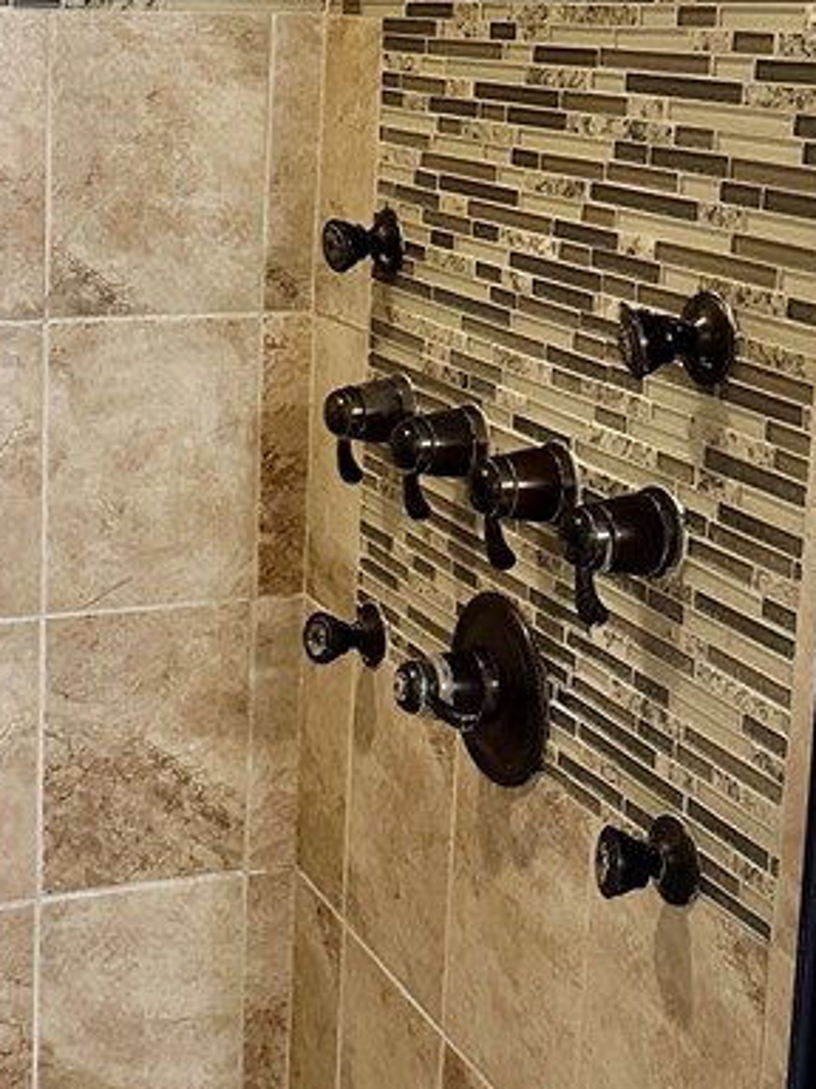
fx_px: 2012
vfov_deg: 30.1
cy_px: 380
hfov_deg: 22.7
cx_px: 187
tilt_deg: -9.4
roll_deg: -2.1
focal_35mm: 64
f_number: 1.78
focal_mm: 6.86
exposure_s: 1/40
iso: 800
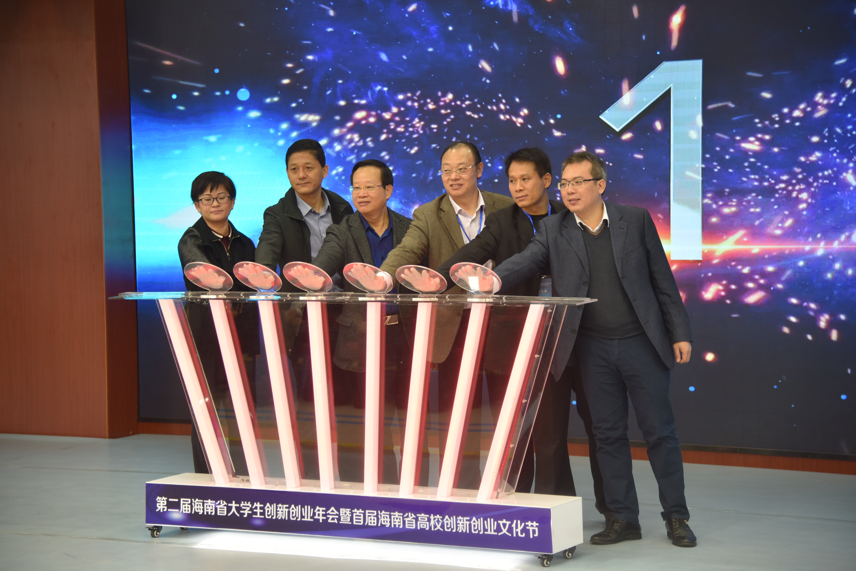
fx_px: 2045
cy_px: 286
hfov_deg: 23.6
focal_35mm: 86
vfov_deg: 15.9
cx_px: 428
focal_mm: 86
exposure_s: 1/60
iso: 800
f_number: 4
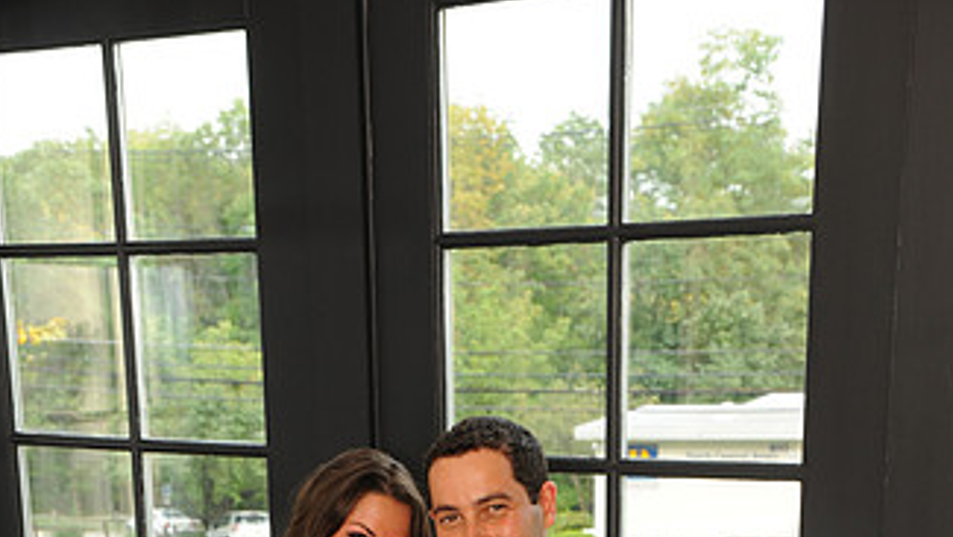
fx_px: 1795
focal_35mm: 71
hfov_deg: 29.7
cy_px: 745
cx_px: 478
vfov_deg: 15.9
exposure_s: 1/80
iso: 500
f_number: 6.3
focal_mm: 38
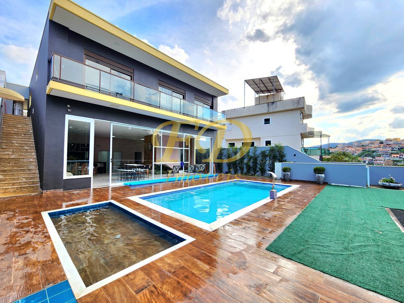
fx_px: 152
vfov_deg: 89.9
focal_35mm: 13
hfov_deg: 106.2
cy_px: 152
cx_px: 202
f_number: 2.2
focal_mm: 2.2
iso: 50
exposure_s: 1/250
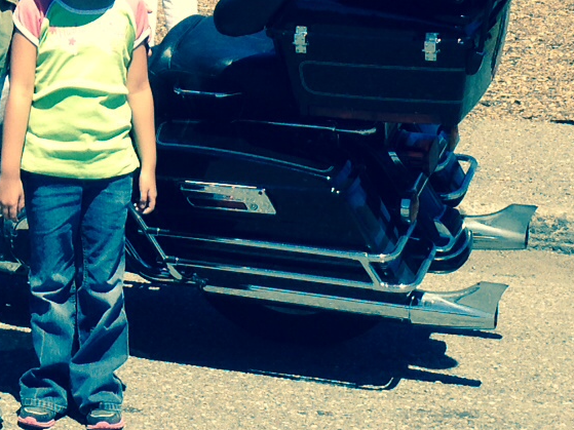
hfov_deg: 15.9
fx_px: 2006
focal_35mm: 121
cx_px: -31
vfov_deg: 12.0
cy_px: -41
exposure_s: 1/1323
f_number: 2.4
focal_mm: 4.12
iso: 50
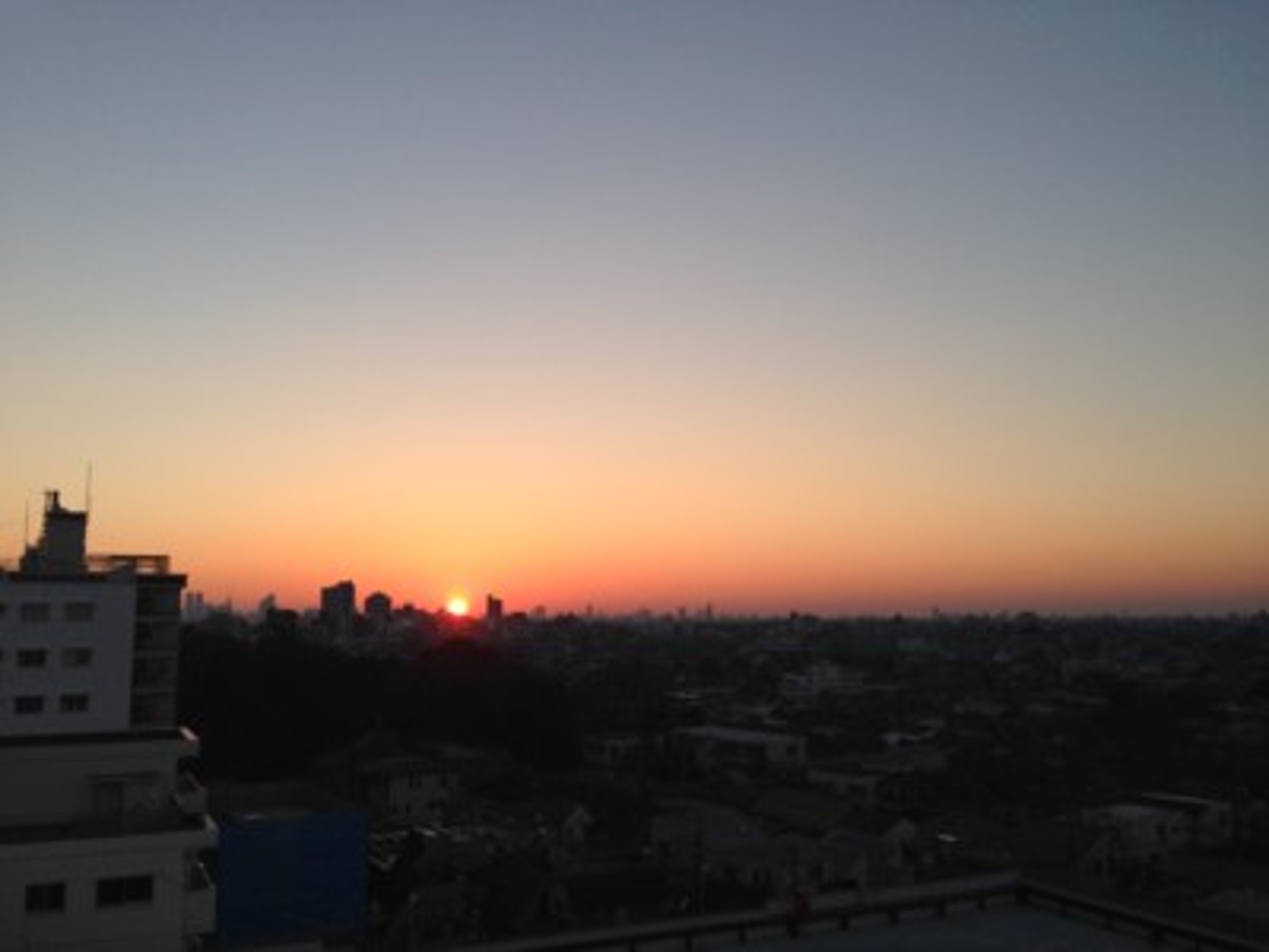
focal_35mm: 33
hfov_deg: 55.4
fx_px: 1210
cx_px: 634
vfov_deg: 42.9
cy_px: 476
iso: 50
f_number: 2.4
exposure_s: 1/521
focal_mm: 4.12
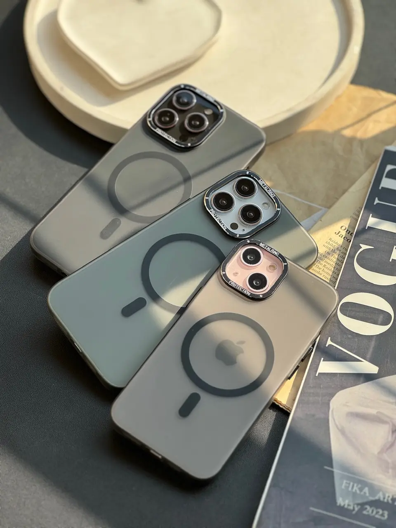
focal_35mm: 77
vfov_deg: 25.3
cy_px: 264
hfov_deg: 19.1
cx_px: 198
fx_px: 1174
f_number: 2.8
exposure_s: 1/333
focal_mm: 9
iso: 25
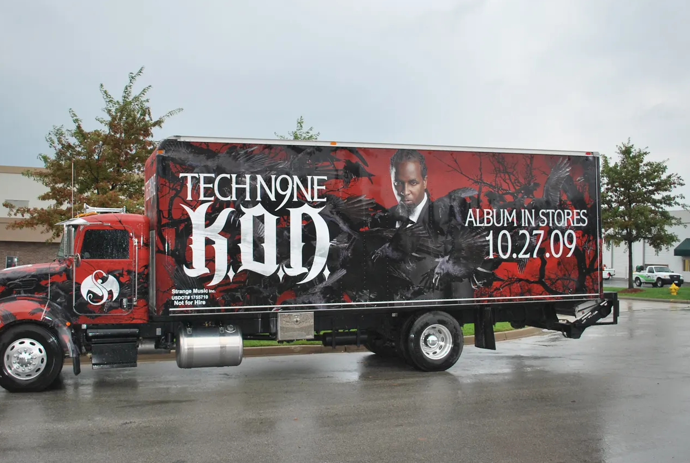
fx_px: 730
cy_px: 212
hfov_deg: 50.6
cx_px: 336
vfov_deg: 35.2
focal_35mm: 38
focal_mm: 20
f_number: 3.8
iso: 250
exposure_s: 1/60
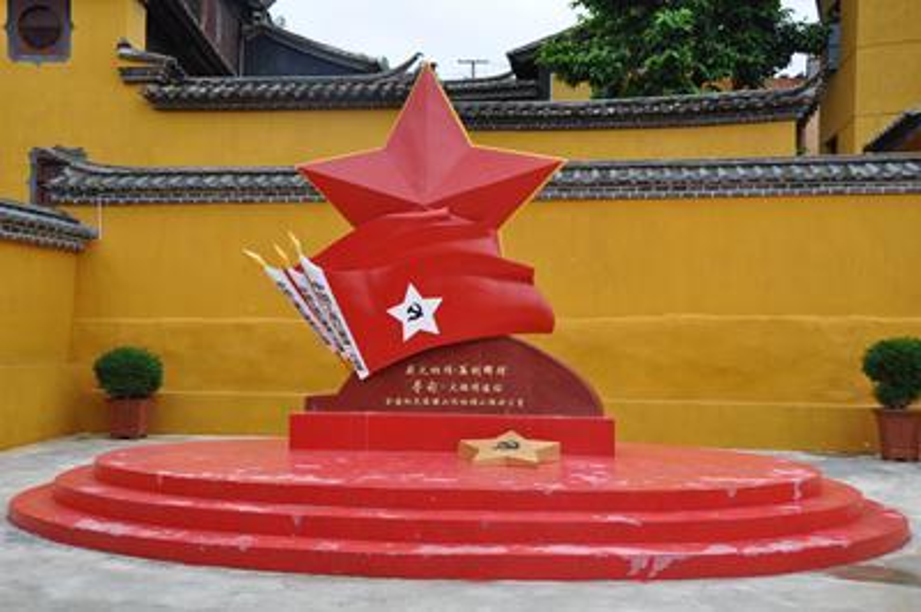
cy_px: 306
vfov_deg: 34.2
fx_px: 997
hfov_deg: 49.6
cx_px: 460
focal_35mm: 39
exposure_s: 1/250
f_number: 8
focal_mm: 26
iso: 200
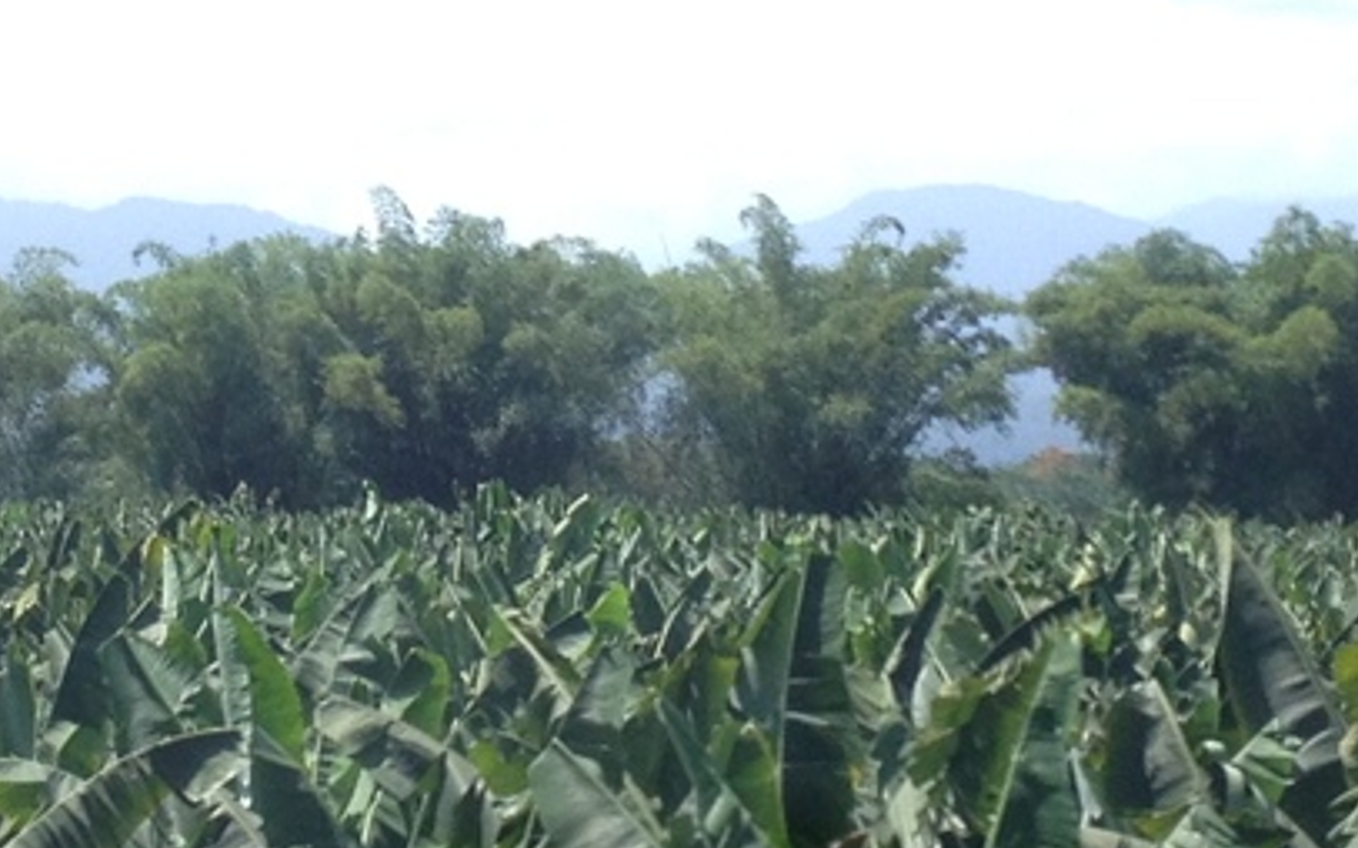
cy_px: 230
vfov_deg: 9.0
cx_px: 300
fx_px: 5401
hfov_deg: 14.3
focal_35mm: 146
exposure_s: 1/506
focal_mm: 4.28
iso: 50
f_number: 2.4
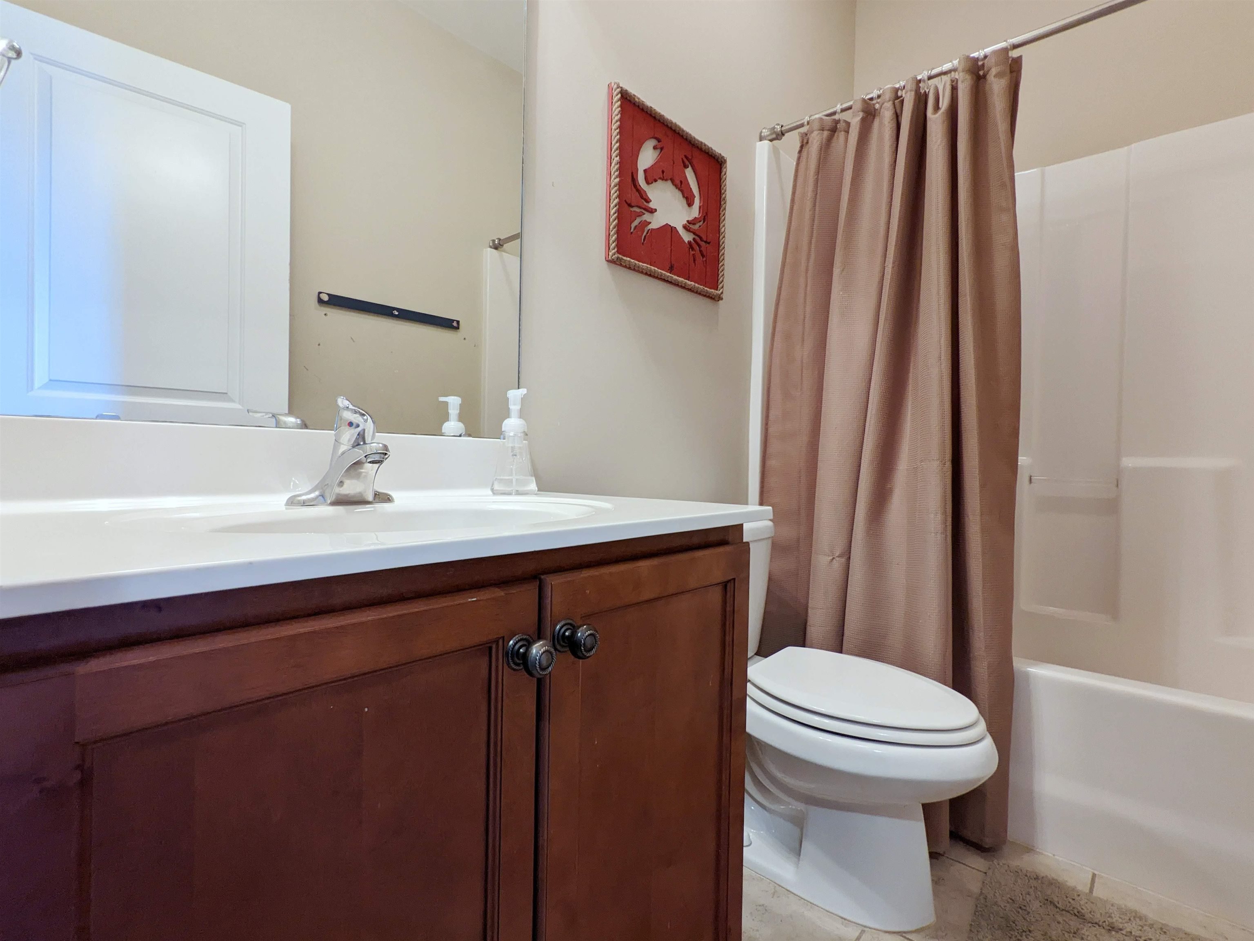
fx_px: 580
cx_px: 627
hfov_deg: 94.5
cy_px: 470
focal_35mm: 16
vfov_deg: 78.1
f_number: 2.2
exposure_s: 1/24
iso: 199
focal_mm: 2.22
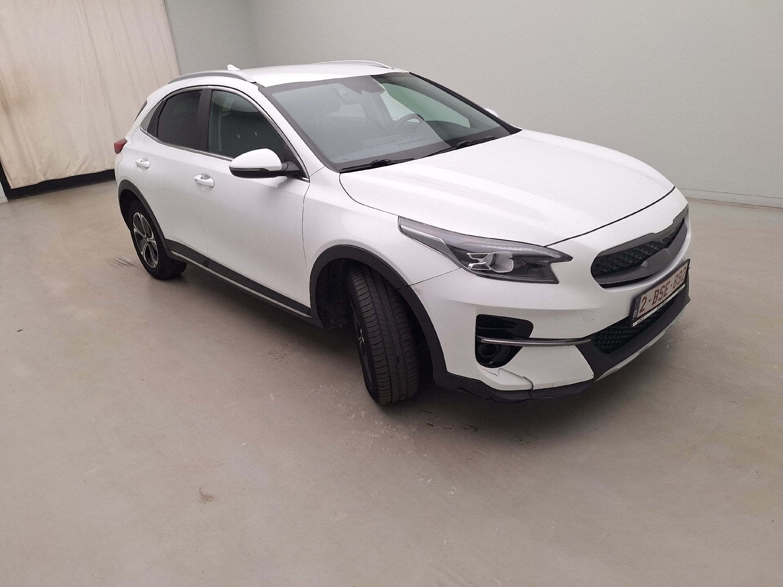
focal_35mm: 23
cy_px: 294
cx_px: 392
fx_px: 520
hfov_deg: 73.9
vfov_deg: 58.9
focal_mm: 5.54
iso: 40
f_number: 1.8
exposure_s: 1/141
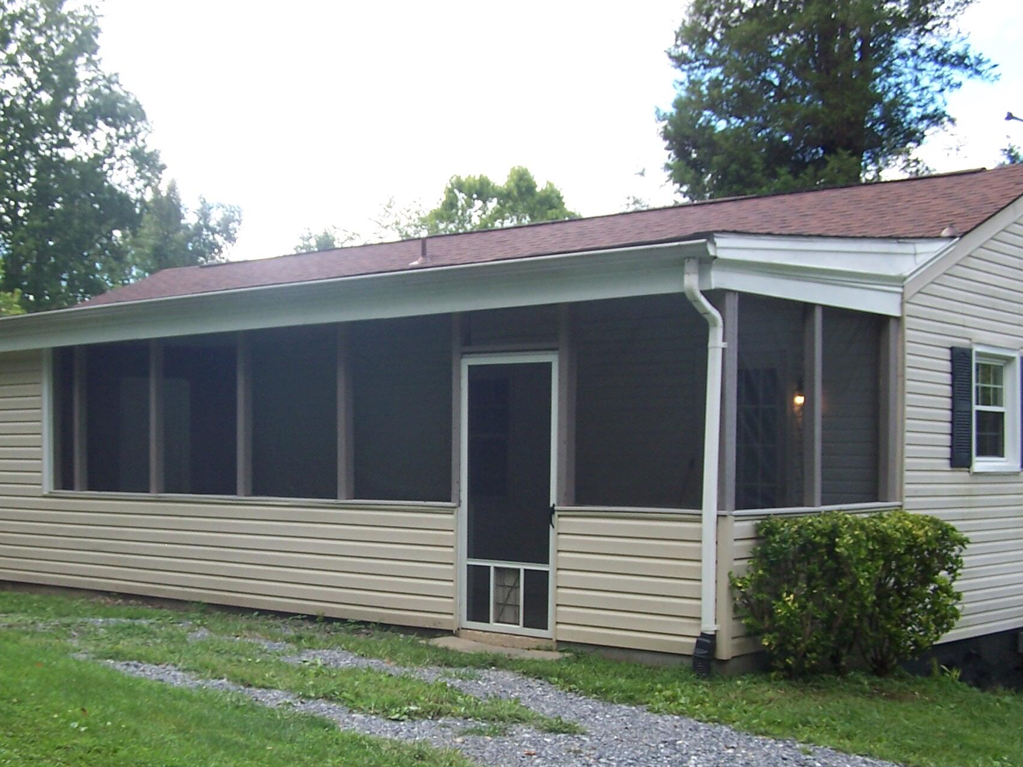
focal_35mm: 51
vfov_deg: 28.5
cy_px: 484
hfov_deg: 37.4
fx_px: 1507
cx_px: 441
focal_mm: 6.3
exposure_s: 1/250
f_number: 2.8
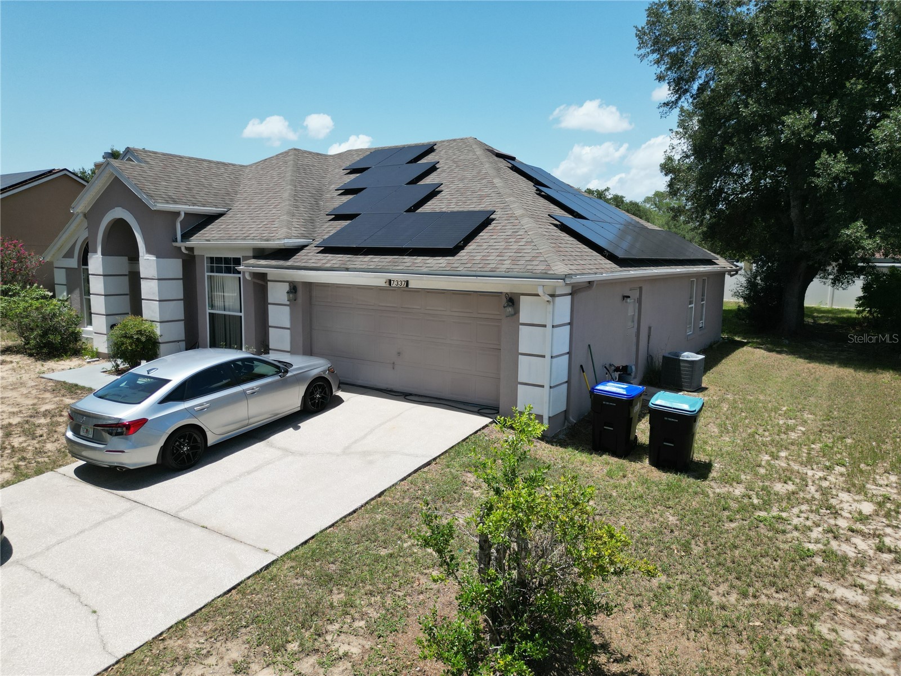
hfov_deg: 71.6
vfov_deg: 56.8
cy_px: 338
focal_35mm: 24
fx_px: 625
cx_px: 450
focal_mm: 6.72
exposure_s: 1/4000
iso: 200
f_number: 1.7
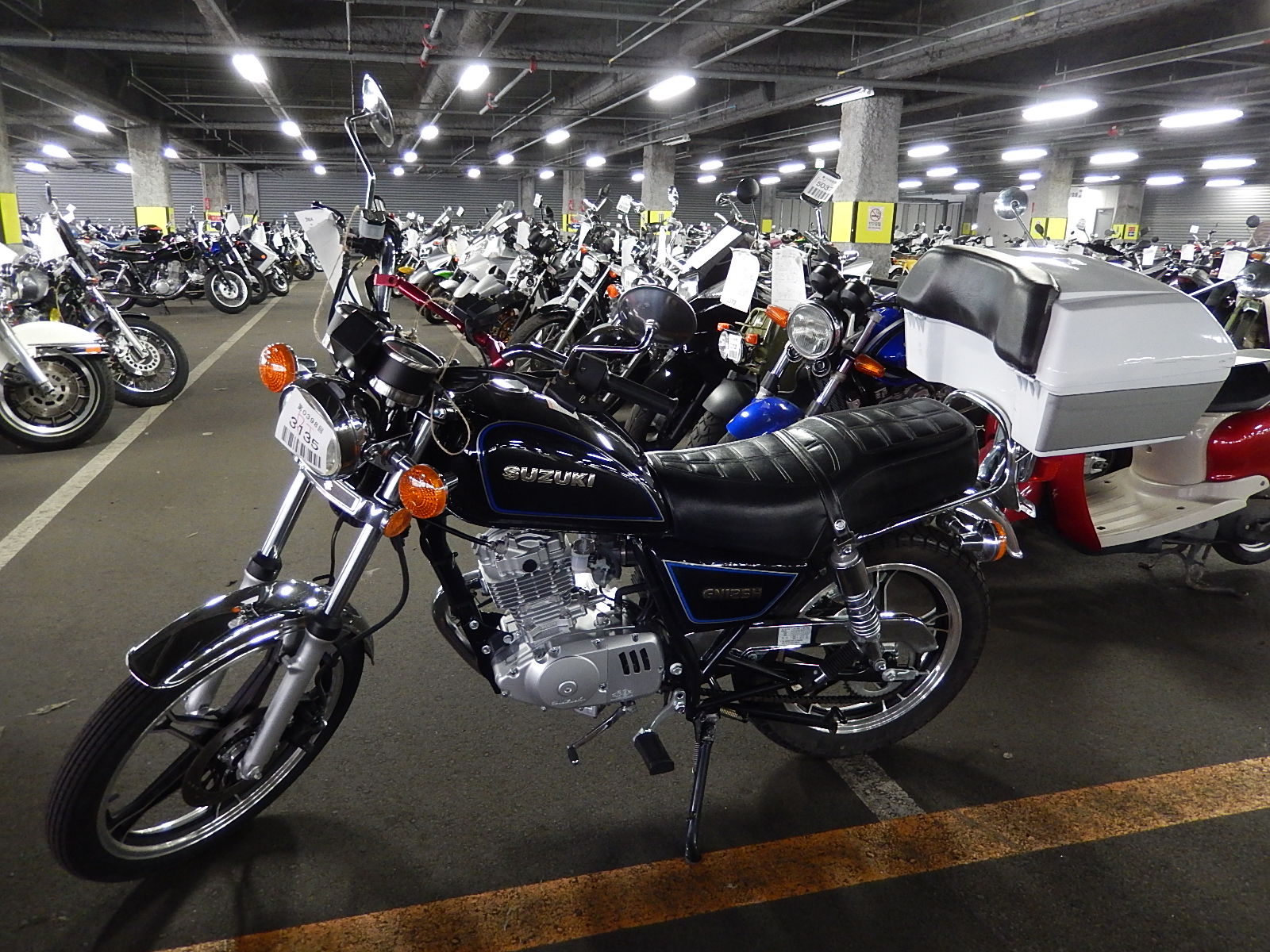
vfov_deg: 54.9
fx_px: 917
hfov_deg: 69.4
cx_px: 635
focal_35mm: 25
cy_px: 476
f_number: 3.4
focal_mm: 4.5
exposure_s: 1/13
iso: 400
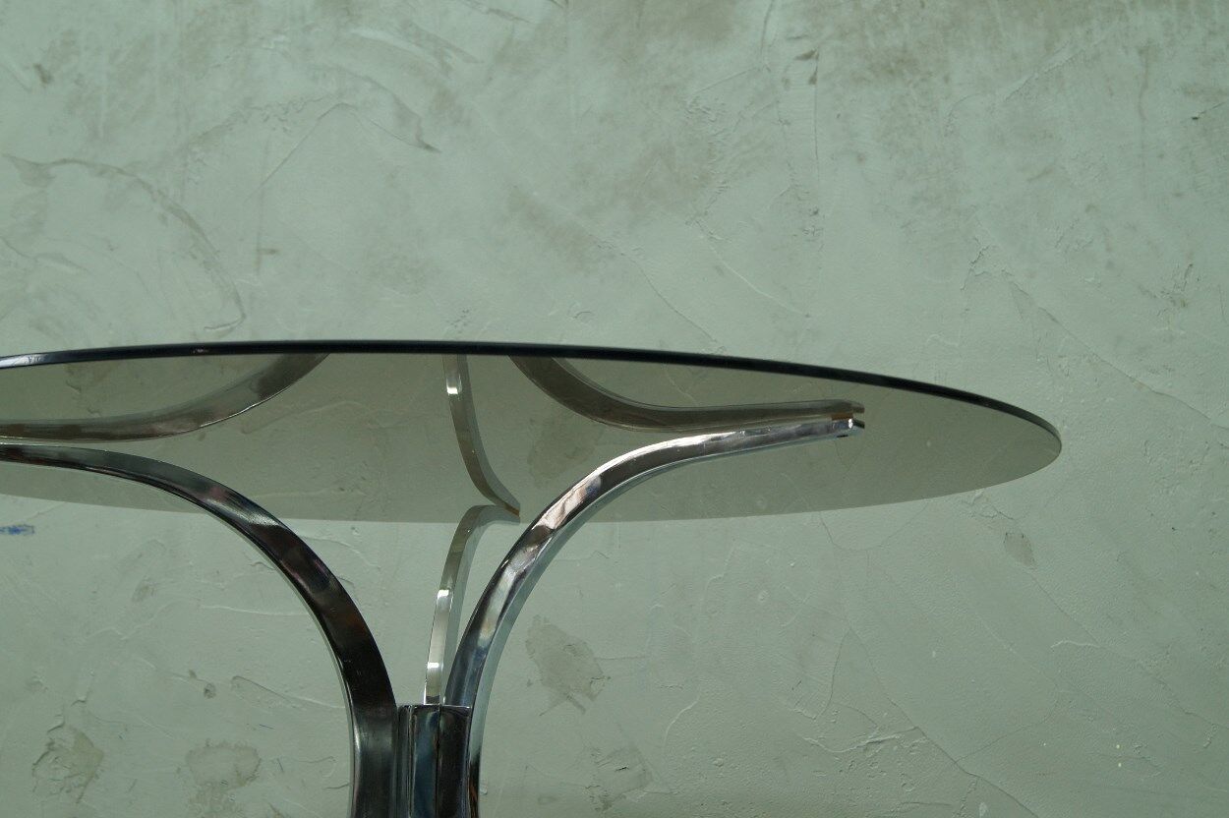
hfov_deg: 37.9
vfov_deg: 25.7
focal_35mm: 52
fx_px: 1791
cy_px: 409
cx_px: 614
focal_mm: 35
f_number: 6.3
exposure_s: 1/20
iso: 400
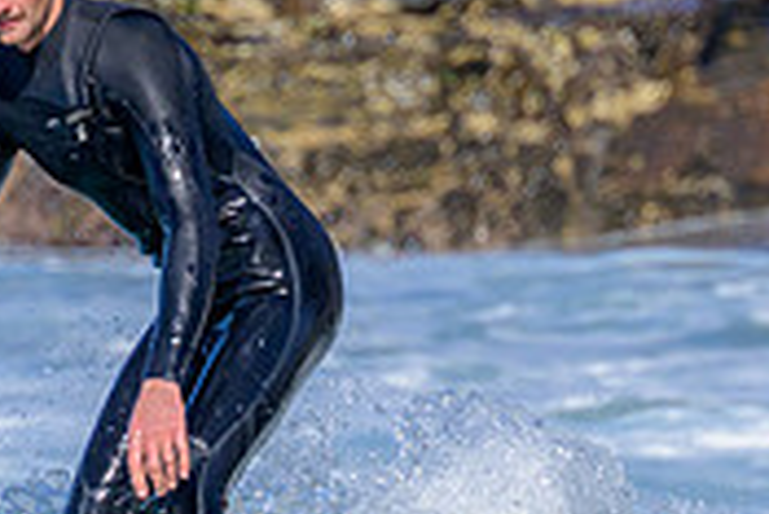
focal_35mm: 2300
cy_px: 589
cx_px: 353
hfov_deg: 0.9
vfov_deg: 0.6
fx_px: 49170
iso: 400
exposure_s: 1/1600
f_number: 8
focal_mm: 560
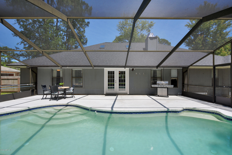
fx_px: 110
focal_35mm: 17
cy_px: 78
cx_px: 116
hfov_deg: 93.3
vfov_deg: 70.5
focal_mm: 17
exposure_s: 1/320
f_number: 18
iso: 500
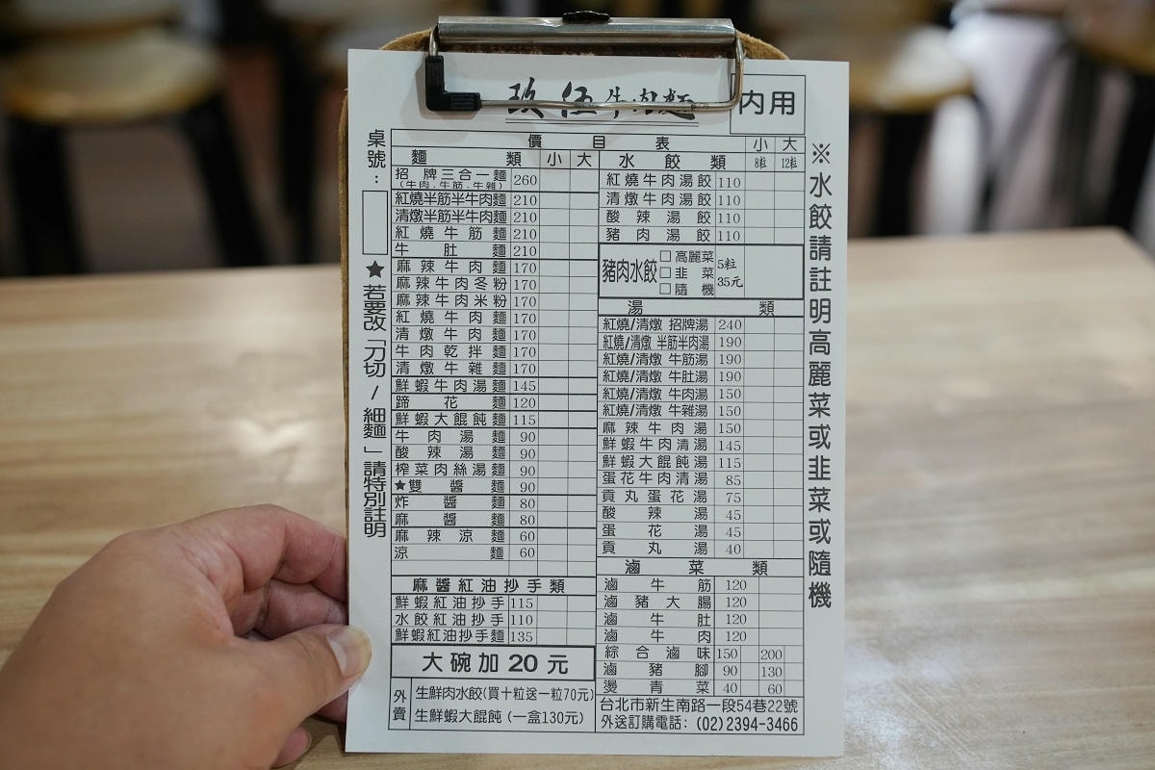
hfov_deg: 50.7
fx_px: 1219
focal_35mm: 38
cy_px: 385
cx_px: 578
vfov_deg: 35.1
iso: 1000
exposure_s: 1/60
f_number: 4
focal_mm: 38
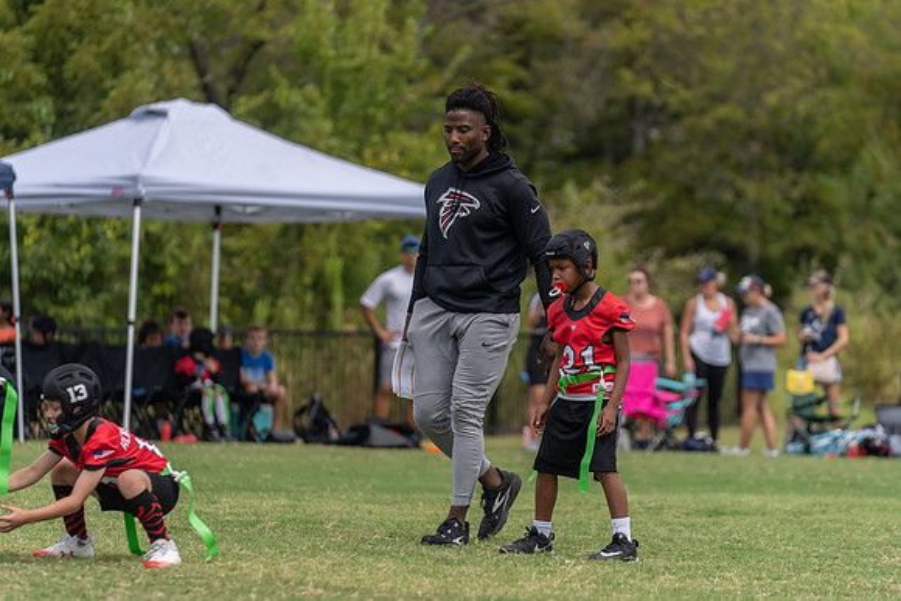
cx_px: 450
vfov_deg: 6.9
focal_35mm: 200
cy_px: 300
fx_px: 5006
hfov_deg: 10.3
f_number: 3.5
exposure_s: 1/1250
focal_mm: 200
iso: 100
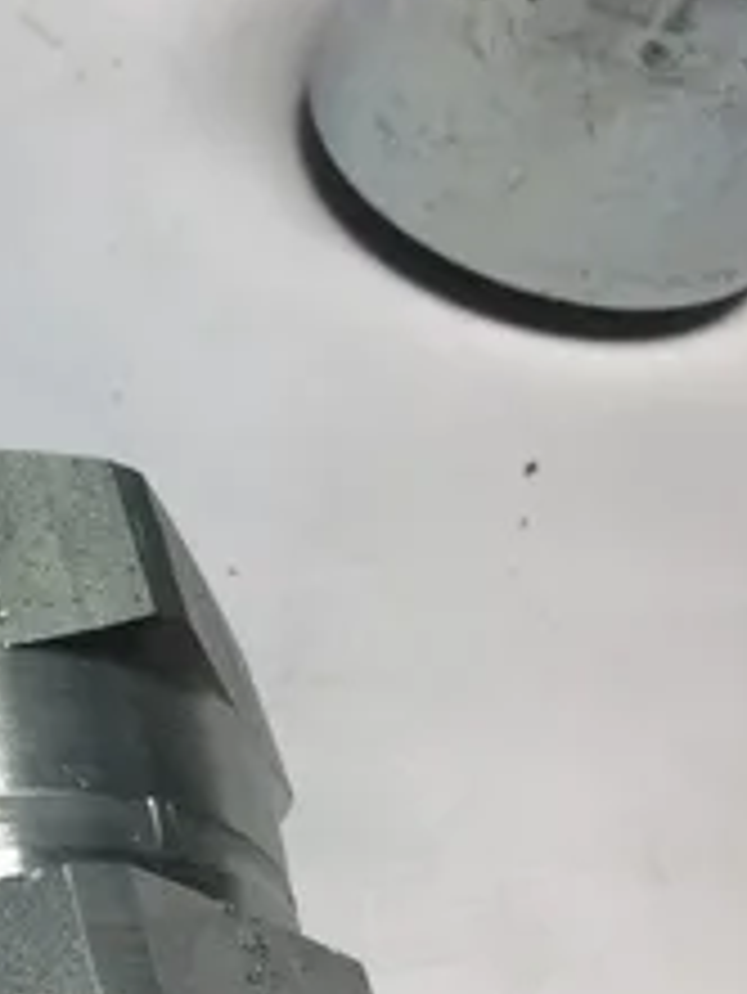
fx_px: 1610
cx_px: -126
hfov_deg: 24.0
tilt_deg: -54.8
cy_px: 513
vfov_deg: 34.3
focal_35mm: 56
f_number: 2.4
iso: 25
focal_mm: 3.3
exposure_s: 1/164
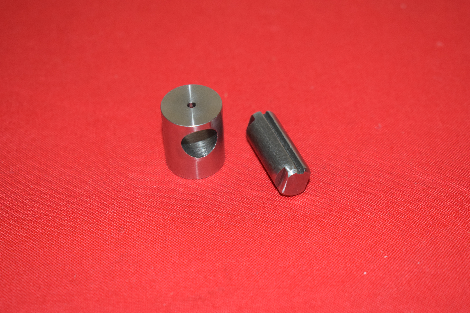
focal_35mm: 78
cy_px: 156
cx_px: 235
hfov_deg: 26.0
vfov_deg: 17.5
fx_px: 1019
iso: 1250
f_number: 5.6
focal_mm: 52
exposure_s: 1/200
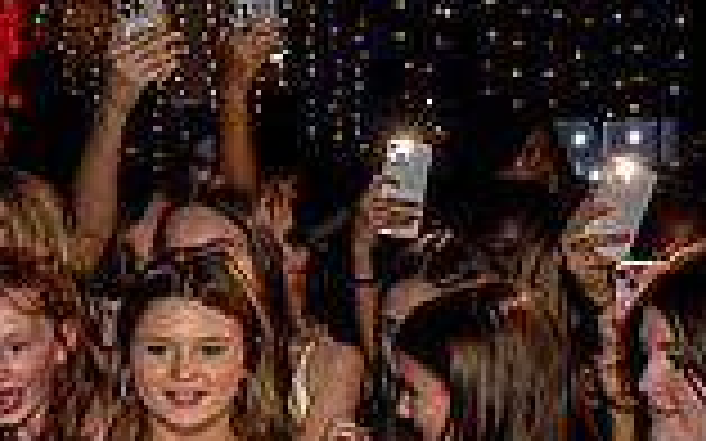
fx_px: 2231
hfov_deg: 16.5
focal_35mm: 116
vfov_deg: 11.2
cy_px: 463
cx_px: -323
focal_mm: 24
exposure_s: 1/80
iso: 1250
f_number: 4
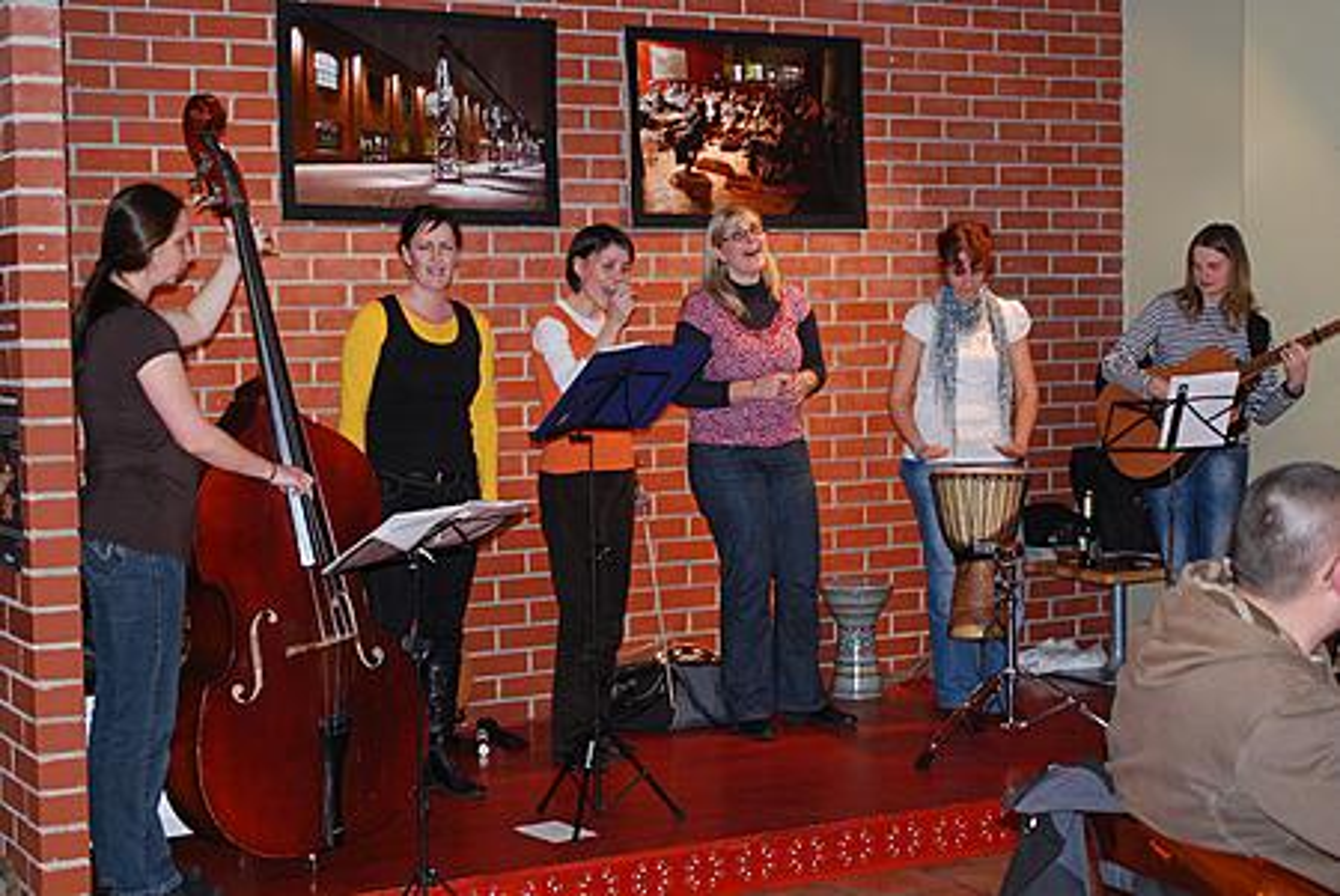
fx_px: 2124
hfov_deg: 35.0
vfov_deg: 23.8
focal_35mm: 57
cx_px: 670
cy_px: 448
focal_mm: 38
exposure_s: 1/60
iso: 900
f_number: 5.3
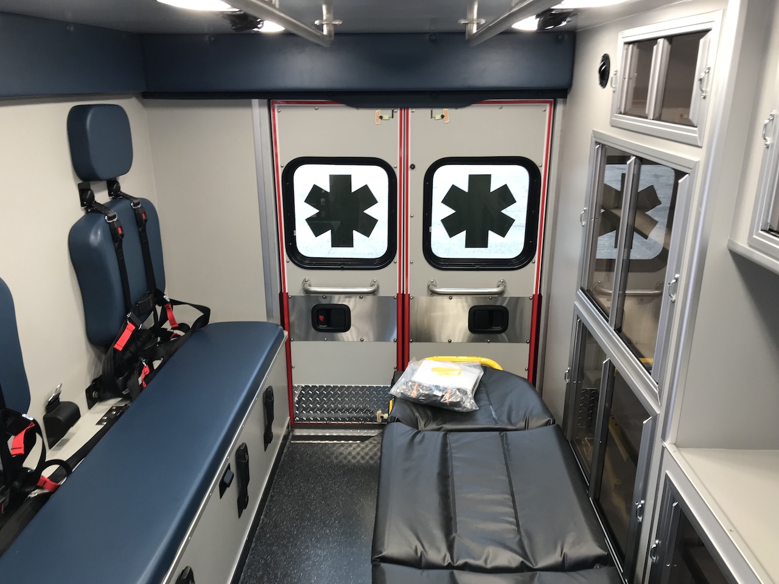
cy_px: 292
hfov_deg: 63.4
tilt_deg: -18.5
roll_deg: -1.1
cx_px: 390
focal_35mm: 28
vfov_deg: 49.7
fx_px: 630
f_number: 1.8
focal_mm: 3.99
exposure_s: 1/45
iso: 32
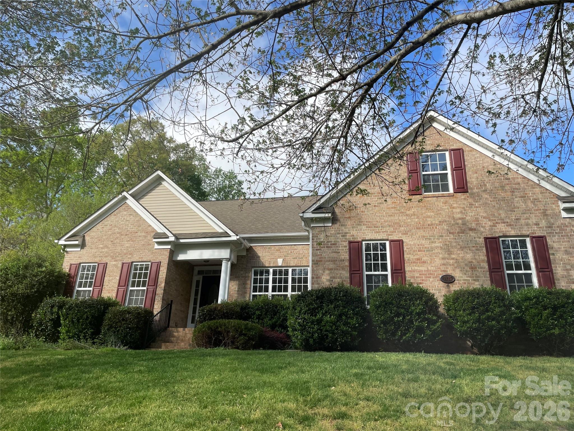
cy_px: 216
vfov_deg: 53.1
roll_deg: -1.4
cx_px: 287
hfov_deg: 67.3
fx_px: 431
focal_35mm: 26
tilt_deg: +22.9
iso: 32
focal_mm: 4.2
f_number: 1.6
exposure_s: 1/2212
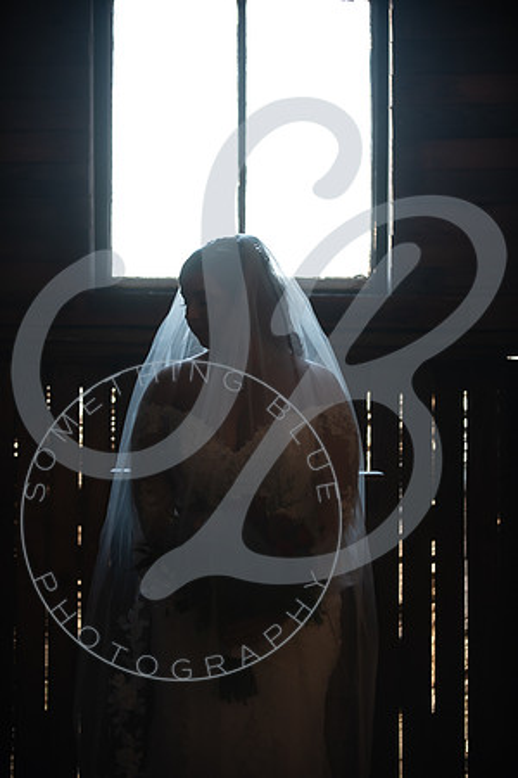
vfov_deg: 20.8
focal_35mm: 98
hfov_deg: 14.0
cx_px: 259
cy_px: 389
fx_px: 2115
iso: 200
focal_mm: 98
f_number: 2.8
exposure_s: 1/200
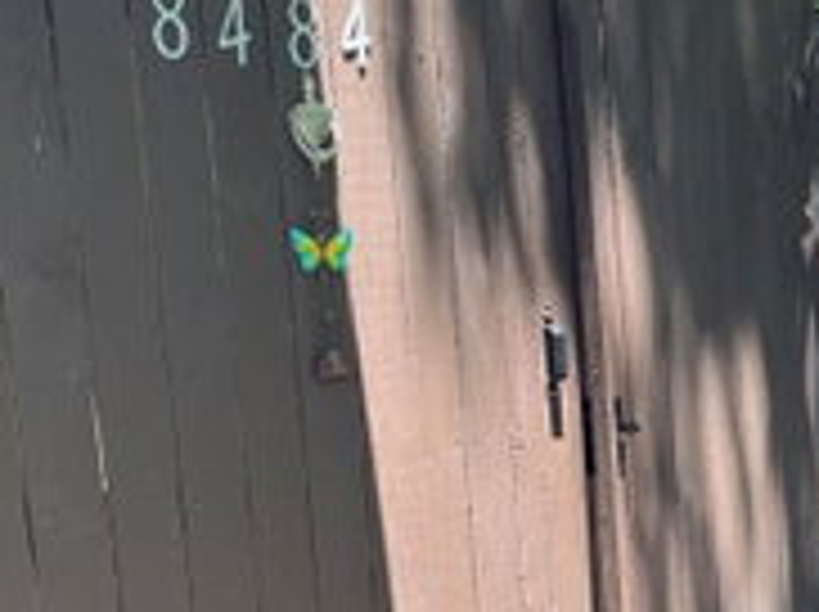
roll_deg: +1.9
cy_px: 468
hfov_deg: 29.4
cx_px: 839
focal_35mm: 61
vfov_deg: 23.7
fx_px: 1441
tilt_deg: -10.5
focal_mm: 5.1
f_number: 1.6
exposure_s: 1/166
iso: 50
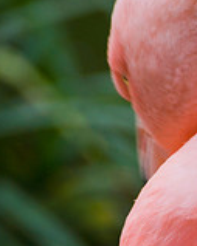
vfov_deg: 1.3
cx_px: 442
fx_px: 11227
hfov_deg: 1.0
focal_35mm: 1539
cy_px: 255
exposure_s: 1/200
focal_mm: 300
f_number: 8
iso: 100
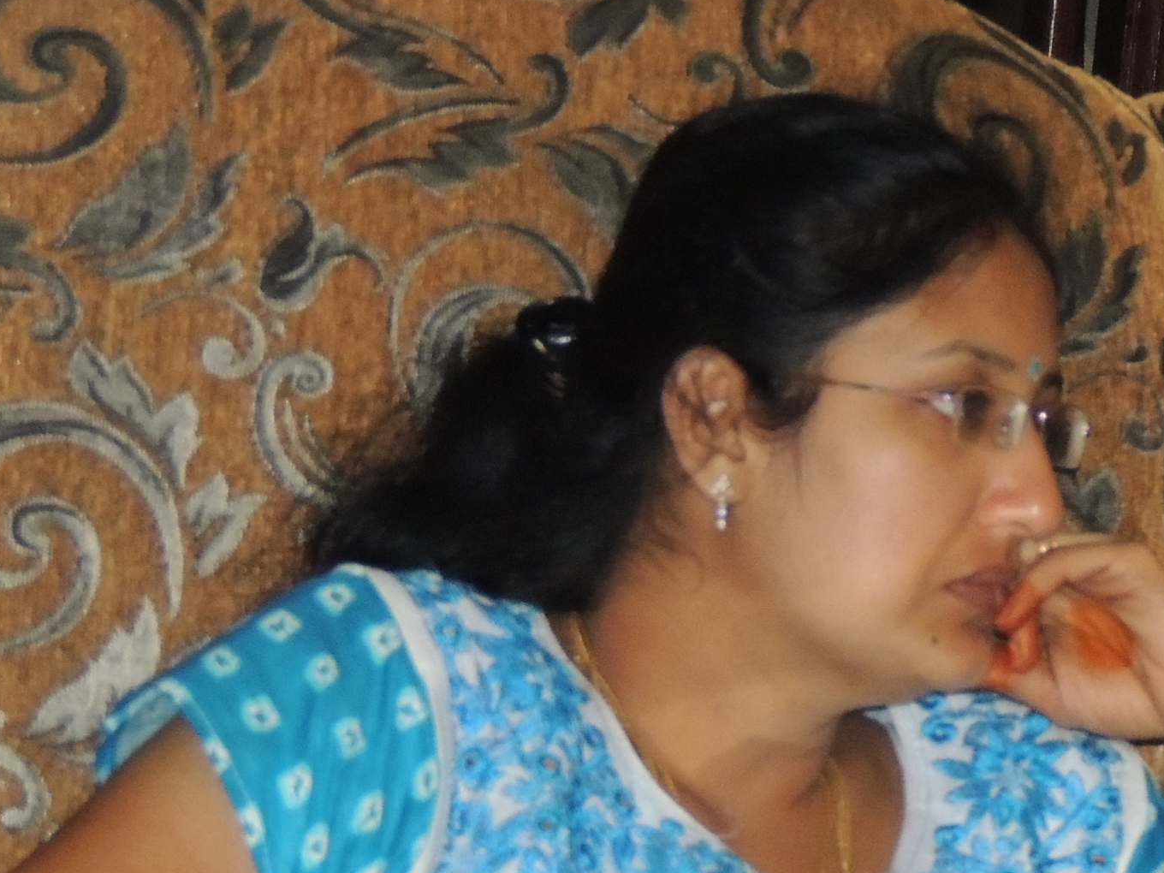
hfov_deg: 5.3
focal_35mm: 372
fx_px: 12509
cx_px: 1062
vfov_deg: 4.0
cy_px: 476
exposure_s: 1/60
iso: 720
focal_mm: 27.6
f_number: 4.4
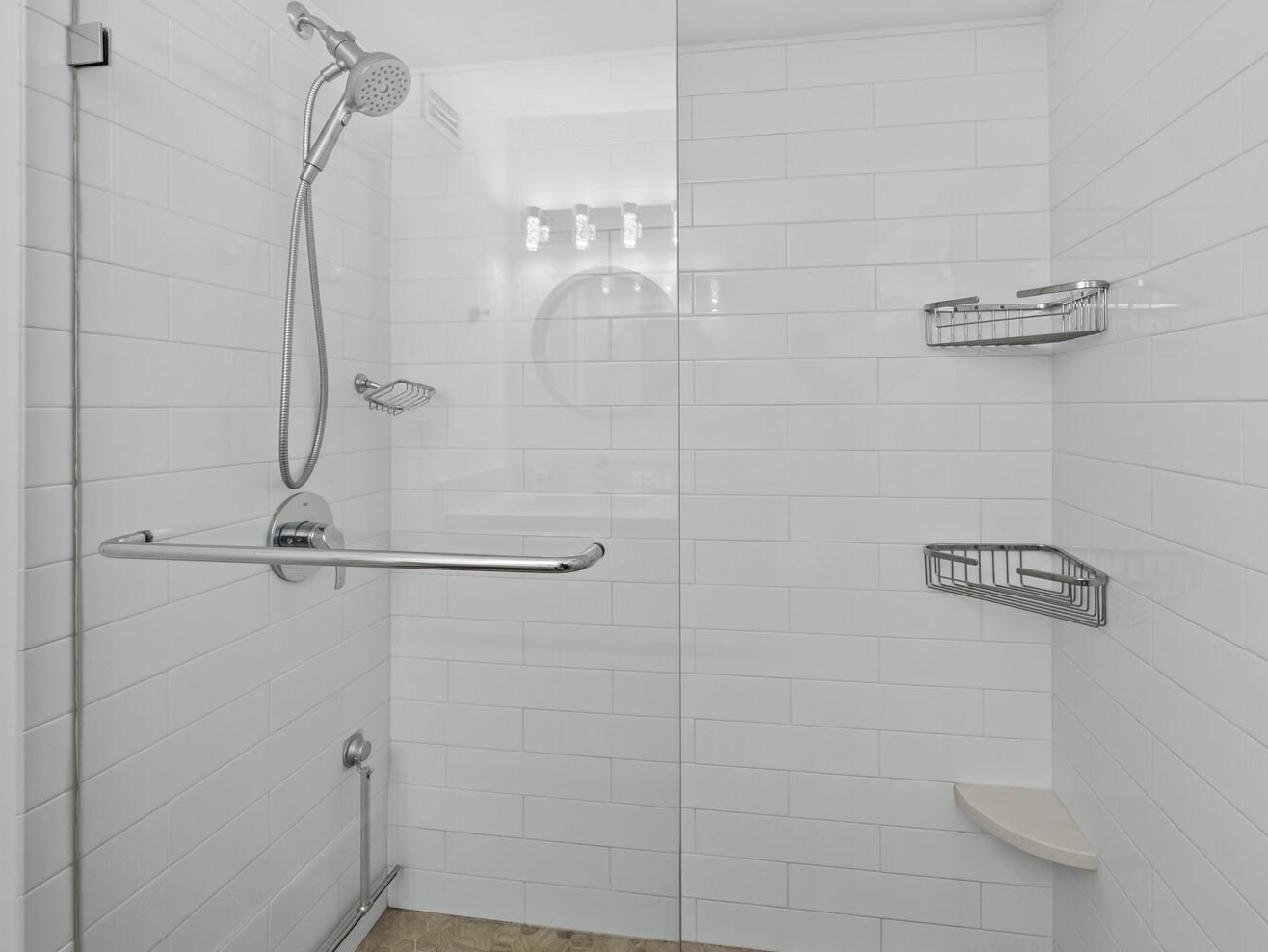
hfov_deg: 90.9
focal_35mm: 17
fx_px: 623
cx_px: 680
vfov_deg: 74.2
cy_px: 398
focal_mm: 7
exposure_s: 1/3
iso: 400
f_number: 11
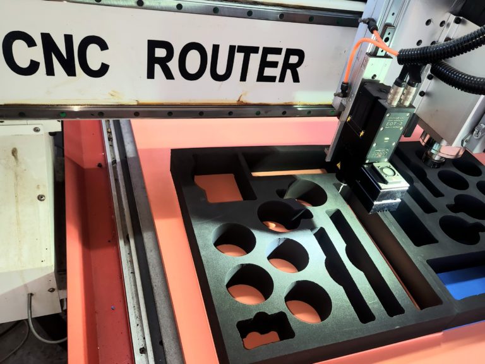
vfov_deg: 58.9
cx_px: 242
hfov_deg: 73.9
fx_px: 322
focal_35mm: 23
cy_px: 182
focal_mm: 5.4
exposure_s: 1/20
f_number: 1.8
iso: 125
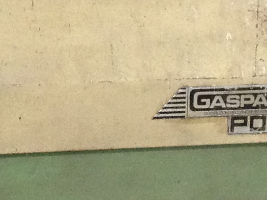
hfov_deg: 11.8
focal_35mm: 163
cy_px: 1
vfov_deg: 9.0
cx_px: -72
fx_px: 1255
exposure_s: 1/17
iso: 200
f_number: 2.4
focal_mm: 3.3
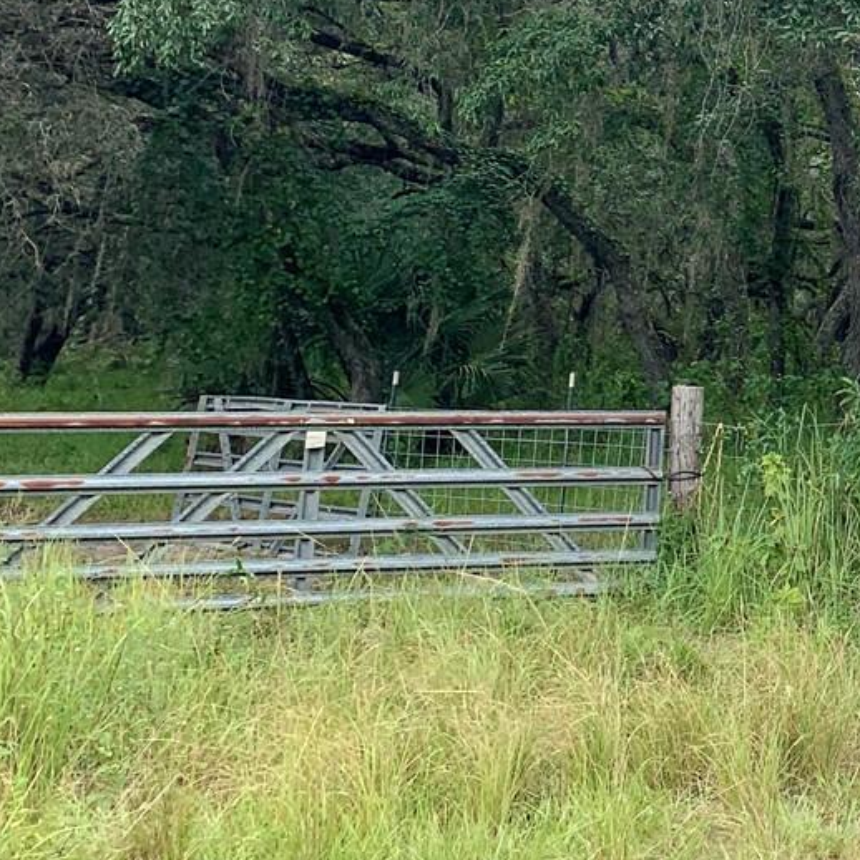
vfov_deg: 23.1
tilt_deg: +12.4
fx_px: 1996
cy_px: -51
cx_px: 1215
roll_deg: -1.7
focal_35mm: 71
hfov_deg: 21.2
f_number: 1.8
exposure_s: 1/1088
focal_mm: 4.25
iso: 25
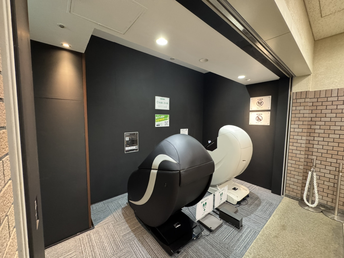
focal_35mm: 14
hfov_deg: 102.1
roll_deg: +0.3
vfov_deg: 85.7
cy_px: 129
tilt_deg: -4.5
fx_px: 139
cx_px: 172
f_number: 2.2
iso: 800
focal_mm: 2.22
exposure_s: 1/60
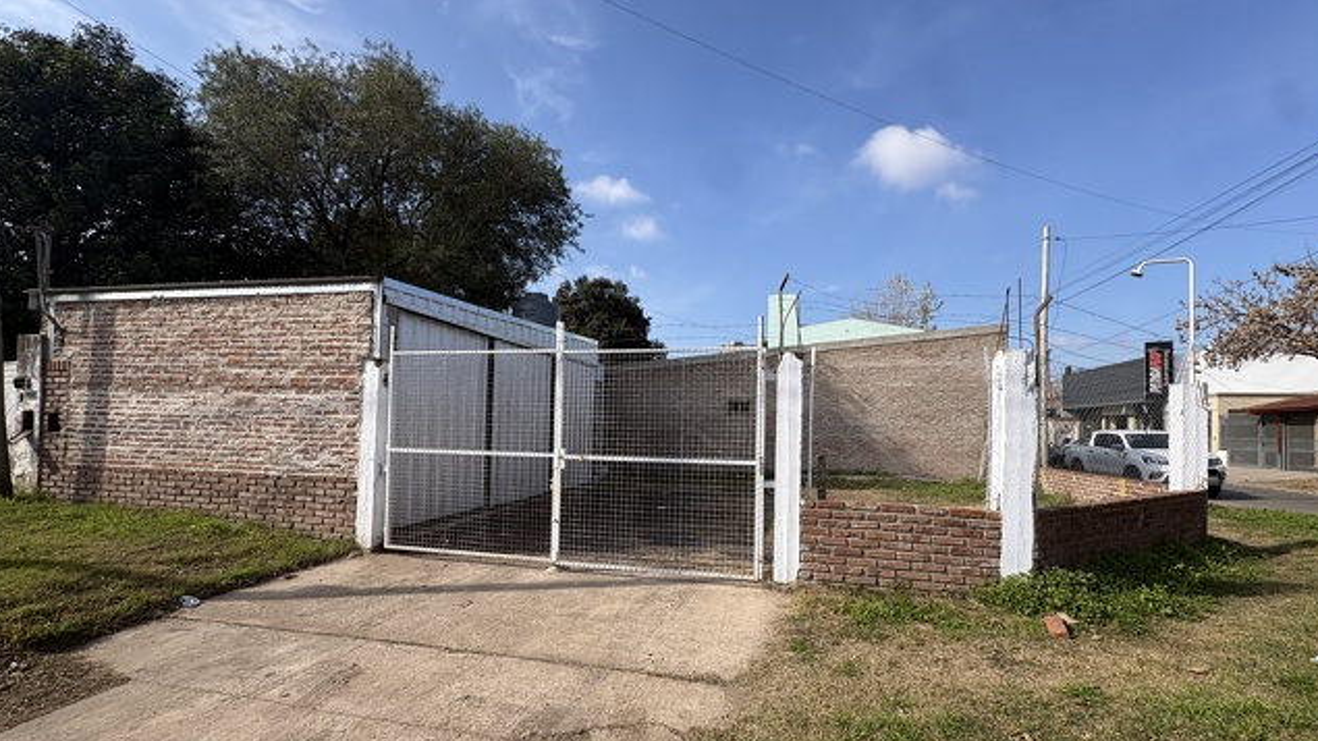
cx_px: 677
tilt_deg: +1.5
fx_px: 559
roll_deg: -2.3
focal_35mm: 16
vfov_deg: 66.8
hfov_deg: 99.4
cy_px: 417
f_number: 2.2
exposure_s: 1/1637
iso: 50
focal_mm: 2.22
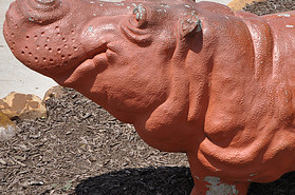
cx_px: 245
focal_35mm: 109
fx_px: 892
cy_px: 85
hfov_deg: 18.6
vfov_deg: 12.5
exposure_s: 1/200
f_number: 7.1
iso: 200
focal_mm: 35
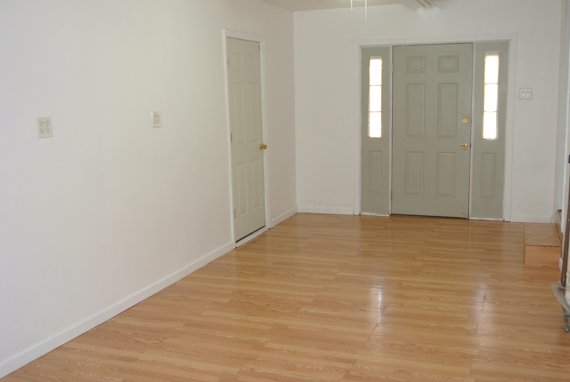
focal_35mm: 39
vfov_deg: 34.3
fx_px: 618
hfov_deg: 49.5
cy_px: 191
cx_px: 285
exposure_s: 1/60
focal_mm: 14.5
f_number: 4
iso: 360
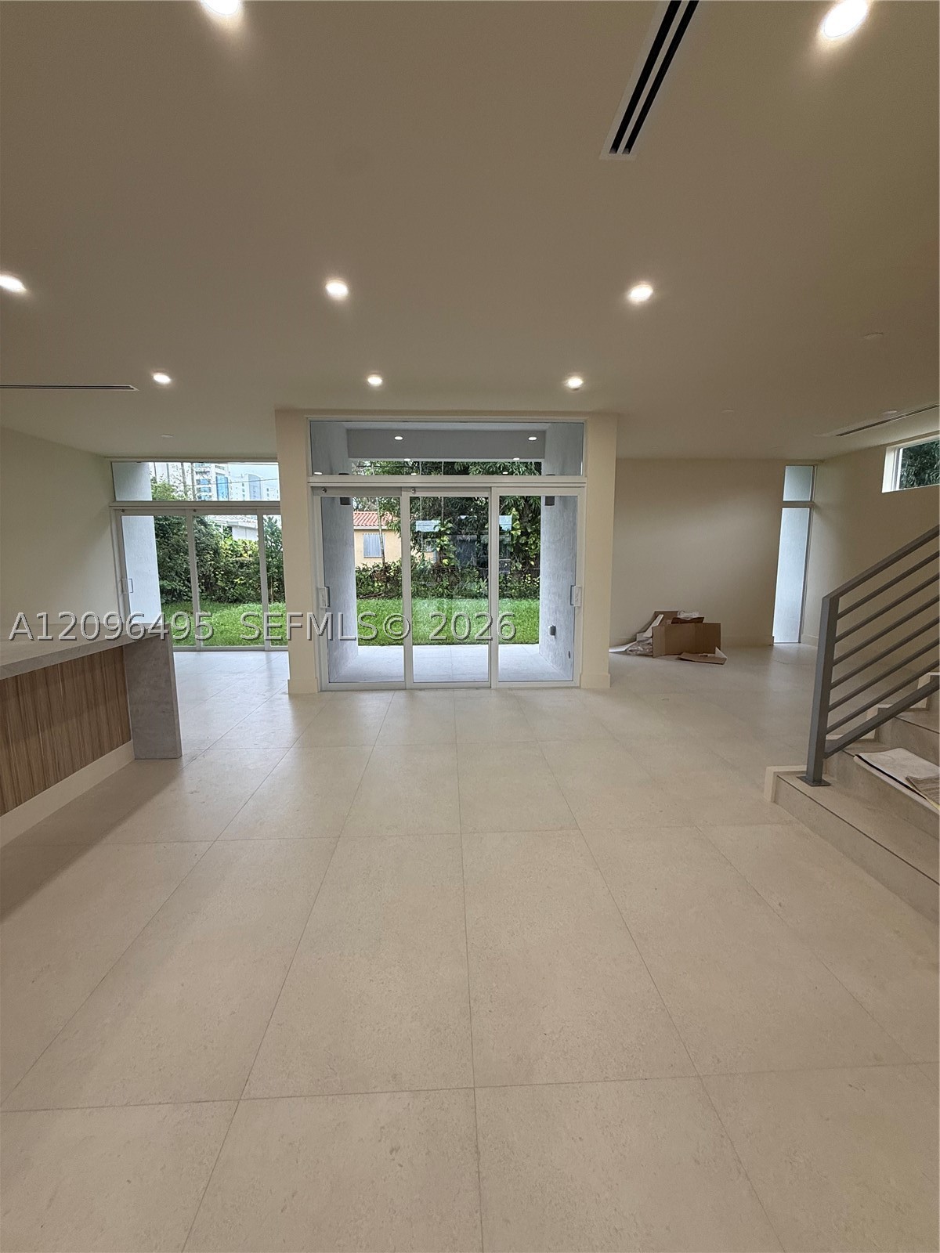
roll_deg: +0.5
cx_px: 470
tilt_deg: -7.4
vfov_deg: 102.1
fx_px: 507
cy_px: 626
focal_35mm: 14
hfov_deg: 85.7
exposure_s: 1/120
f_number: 2.2
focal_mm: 2.22
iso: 125
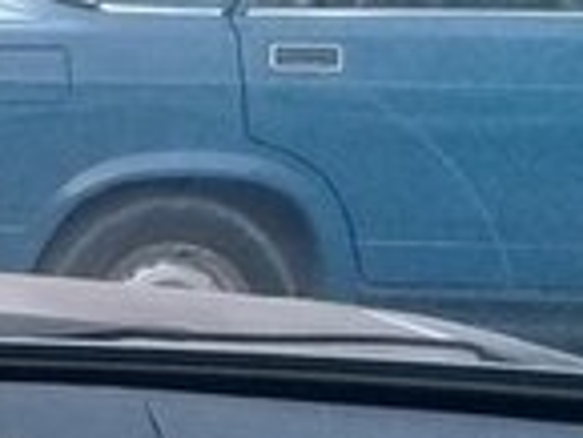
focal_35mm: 141
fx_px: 2377
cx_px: -418
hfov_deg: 12.9
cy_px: 143
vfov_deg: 10.5
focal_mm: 3.3
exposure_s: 1/33
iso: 200
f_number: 2.2
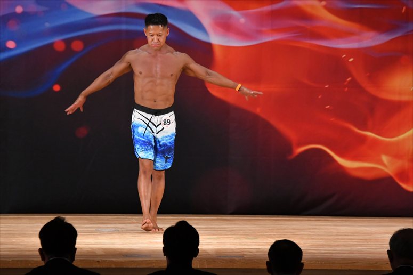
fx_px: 2752
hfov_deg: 8.6
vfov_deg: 5.7
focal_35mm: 240
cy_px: 138
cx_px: 206
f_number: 5.6
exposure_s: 1/400
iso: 3600
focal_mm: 160
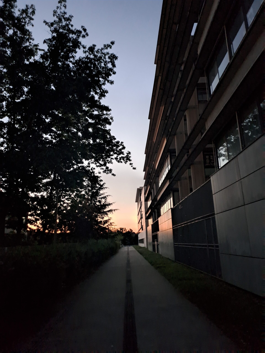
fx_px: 255
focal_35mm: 25
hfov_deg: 54.9
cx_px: 132
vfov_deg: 69.4
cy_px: 176
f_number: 1.8
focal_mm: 4.65
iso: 1250
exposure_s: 1/10
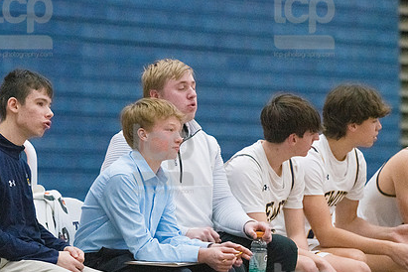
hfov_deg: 9.4
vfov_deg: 6.3
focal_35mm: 219
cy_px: 159
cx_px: 164
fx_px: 2482
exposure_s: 1/1600
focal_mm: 155
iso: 10000
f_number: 4.5
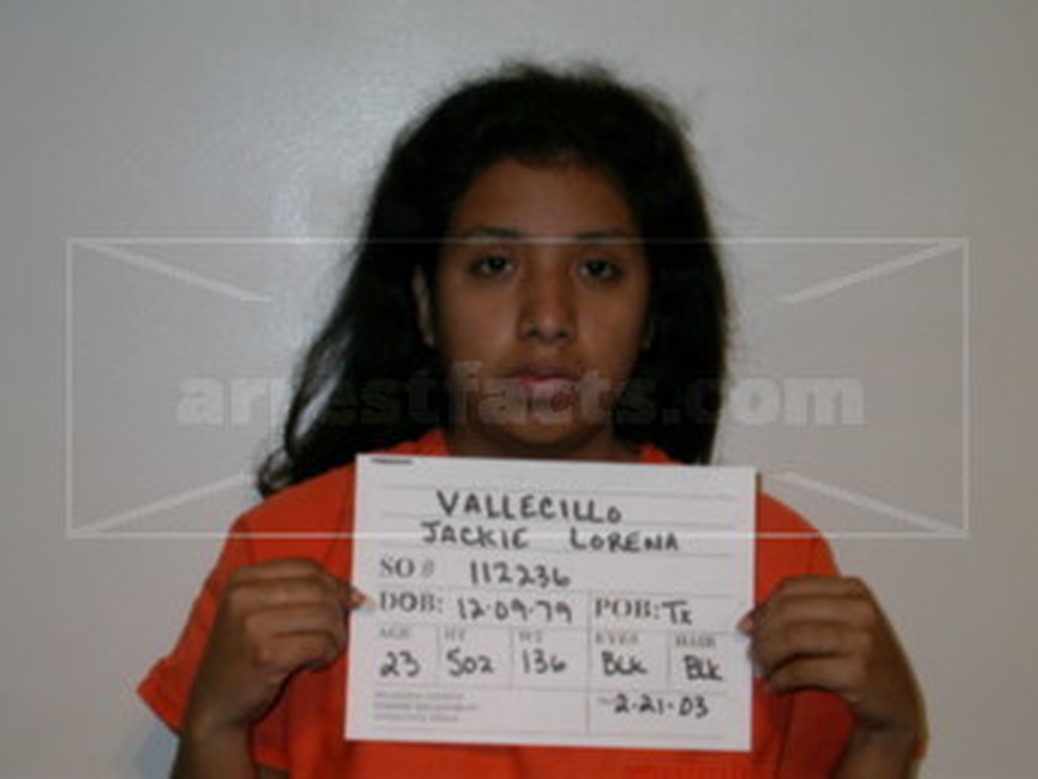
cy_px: 390
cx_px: 519
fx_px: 2160
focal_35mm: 72
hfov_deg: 27.0
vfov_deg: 20.5
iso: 100
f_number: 3.3
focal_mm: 14.9
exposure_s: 1/60.3
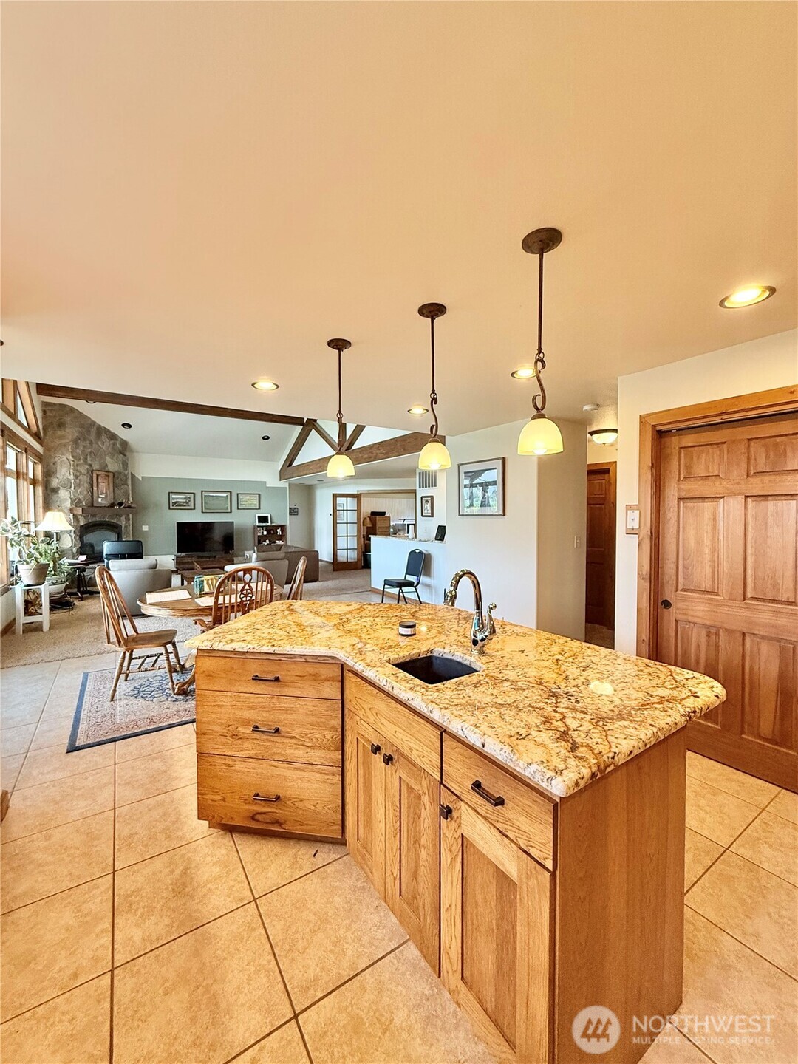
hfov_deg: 85.7
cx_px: 399
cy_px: 532
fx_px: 430
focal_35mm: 14
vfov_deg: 102.1
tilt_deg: -0.9
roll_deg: +0.4
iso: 250
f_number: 2.2
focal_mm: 2.22
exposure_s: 1/120
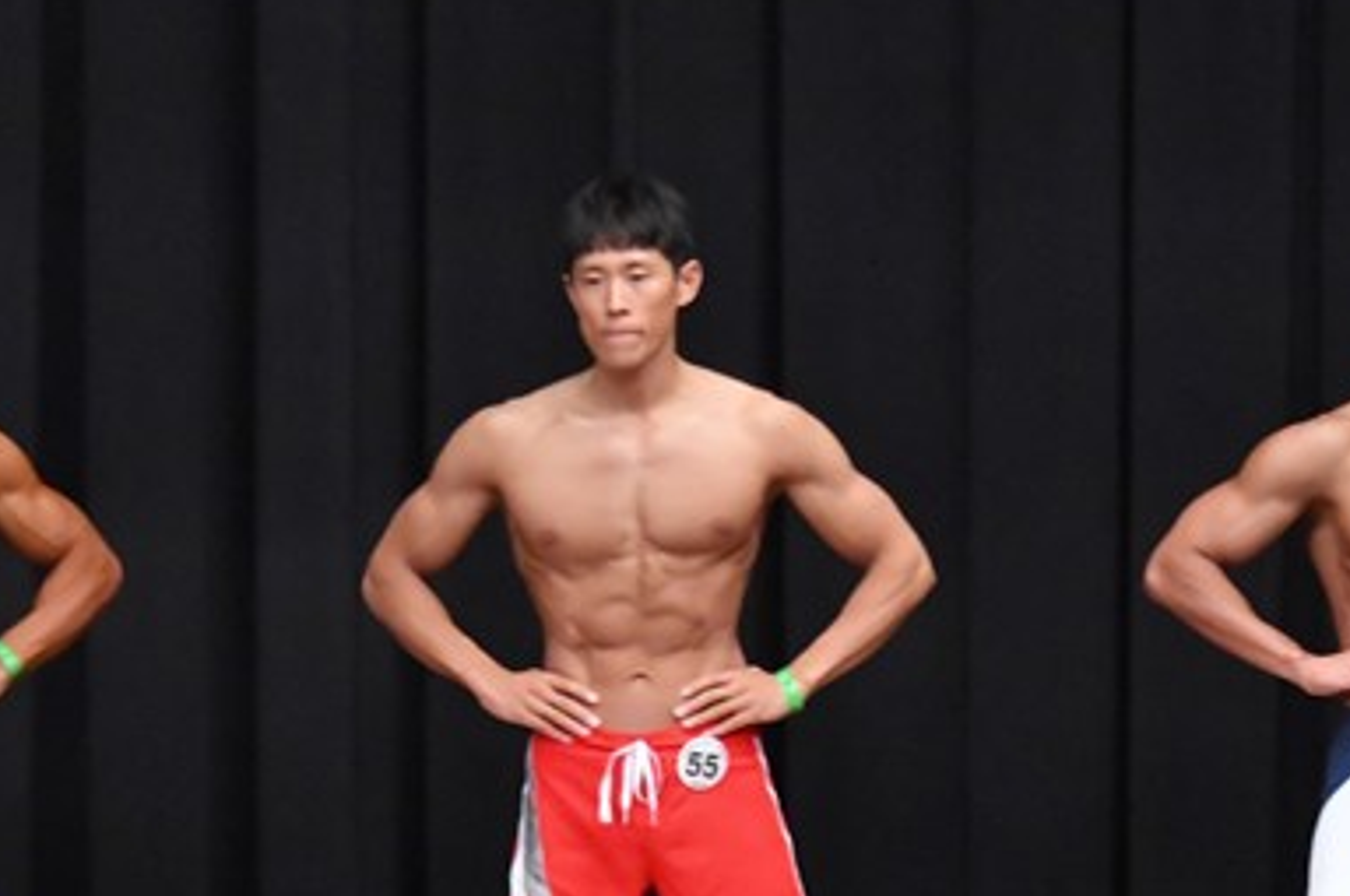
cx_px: 564
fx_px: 15280
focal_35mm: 408
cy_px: 857
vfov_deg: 3.4
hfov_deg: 5.1
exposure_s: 1/400
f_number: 5.6
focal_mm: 135
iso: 8000
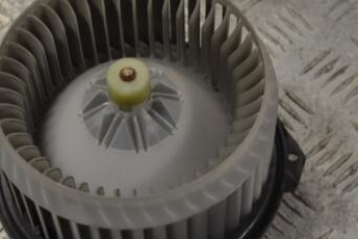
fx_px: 1145
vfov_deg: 11.9
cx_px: 130
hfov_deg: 17.7
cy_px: 157
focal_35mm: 115
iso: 100
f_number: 5.3
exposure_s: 1/30
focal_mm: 44
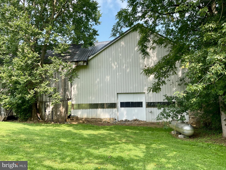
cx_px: 113
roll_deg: +0.7
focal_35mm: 29
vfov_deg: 48.2
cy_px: 85
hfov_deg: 61.7
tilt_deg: +3.8
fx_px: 189
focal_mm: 3
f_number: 1.8
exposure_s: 1/495
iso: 16
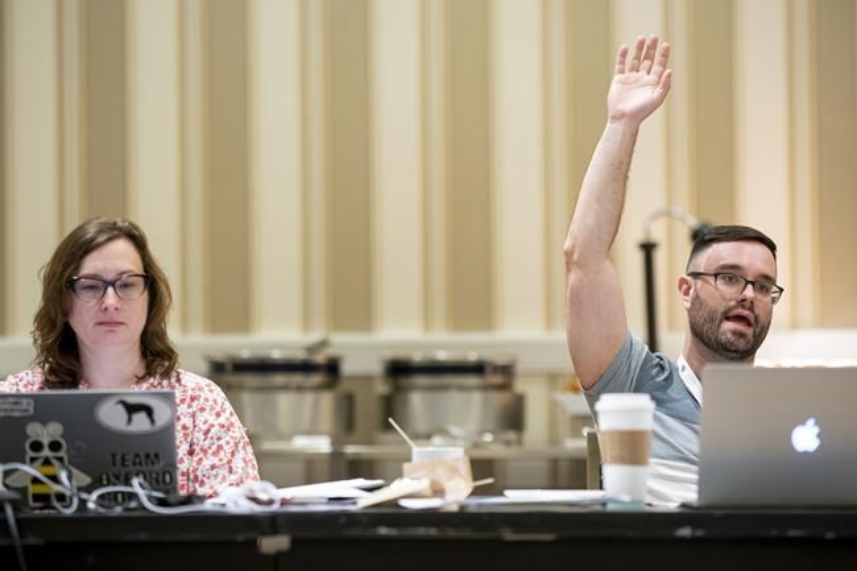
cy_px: 286
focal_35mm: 135
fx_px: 3213
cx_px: 428
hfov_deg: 15.2
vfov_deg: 10.2
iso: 1600
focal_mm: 135
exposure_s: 1/250
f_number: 2.2
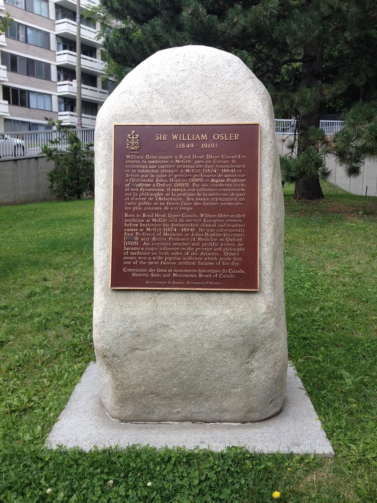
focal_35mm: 35
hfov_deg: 40.7
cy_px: 252
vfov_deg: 52.6
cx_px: 188
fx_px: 508
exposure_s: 1/198
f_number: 2.4
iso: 50
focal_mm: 4.28
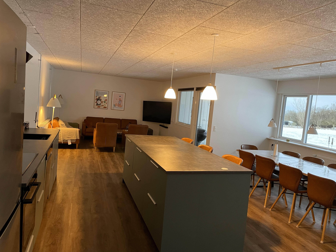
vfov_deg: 53.1
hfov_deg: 67.3
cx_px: 168
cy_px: 126
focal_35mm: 26
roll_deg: -4.9
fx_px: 252
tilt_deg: -4.5
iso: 320
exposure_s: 1/50
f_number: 1.6
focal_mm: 4.2
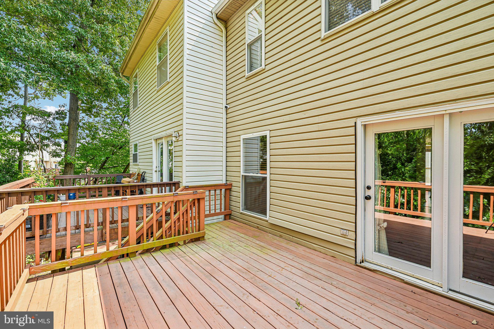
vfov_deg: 73.7
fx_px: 220
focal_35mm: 16
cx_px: 247
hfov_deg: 96.7
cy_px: 164
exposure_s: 1/40
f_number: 8
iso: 100
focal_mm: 16
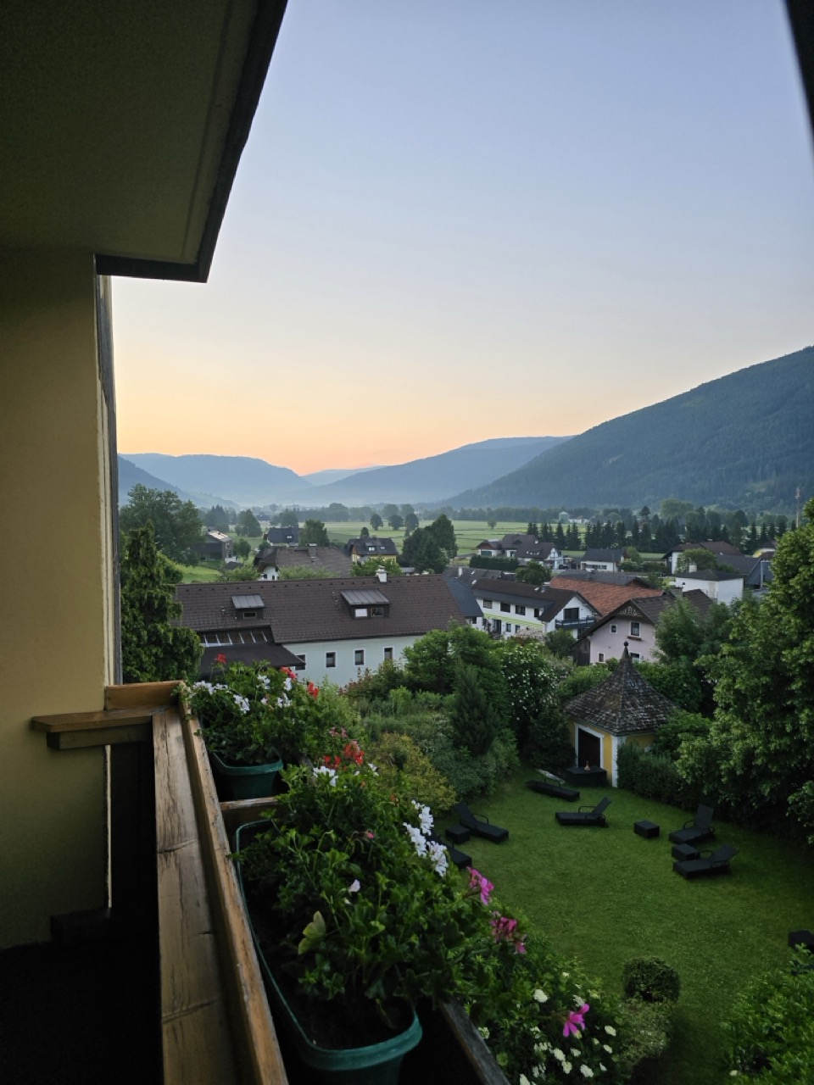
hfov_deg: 58.9
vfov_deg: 73.9
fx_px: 721
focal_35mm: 23
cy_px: 542
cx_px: 407
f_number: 1.7
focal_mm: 6.3
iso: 64
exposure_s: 1/180
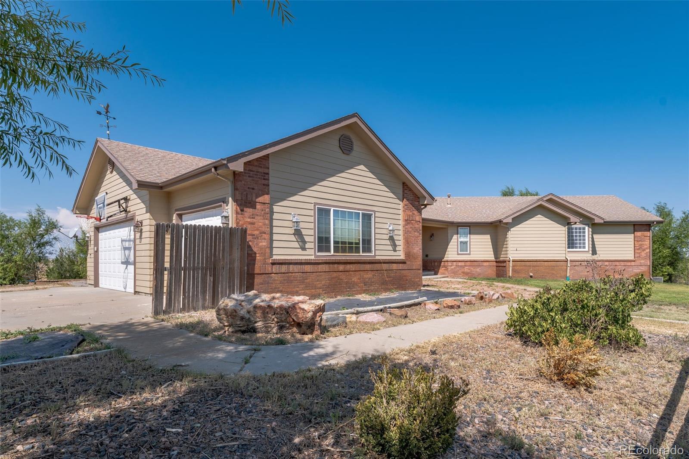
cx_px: 344
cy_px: 230
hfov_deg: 86.9
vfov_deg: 64.5
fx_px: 364
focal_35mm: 19
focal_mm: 19
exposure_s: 1/500
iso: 400
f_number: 10
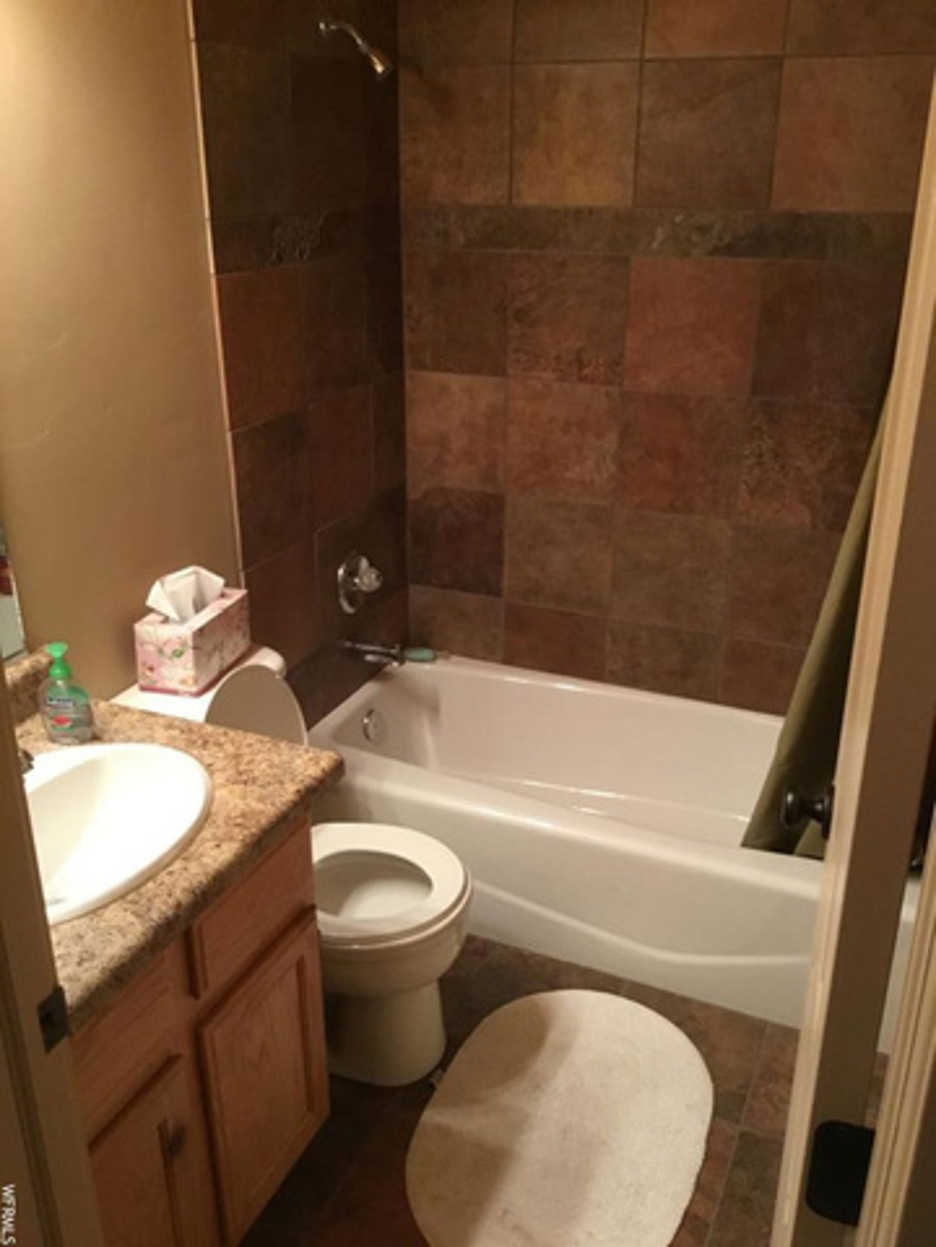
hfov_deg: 45.4
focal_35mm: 31
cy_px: 624
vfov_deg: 58.4
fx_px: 1118
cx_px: 468
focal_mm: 3.3
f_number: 2.4
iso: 160
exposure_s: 1/30
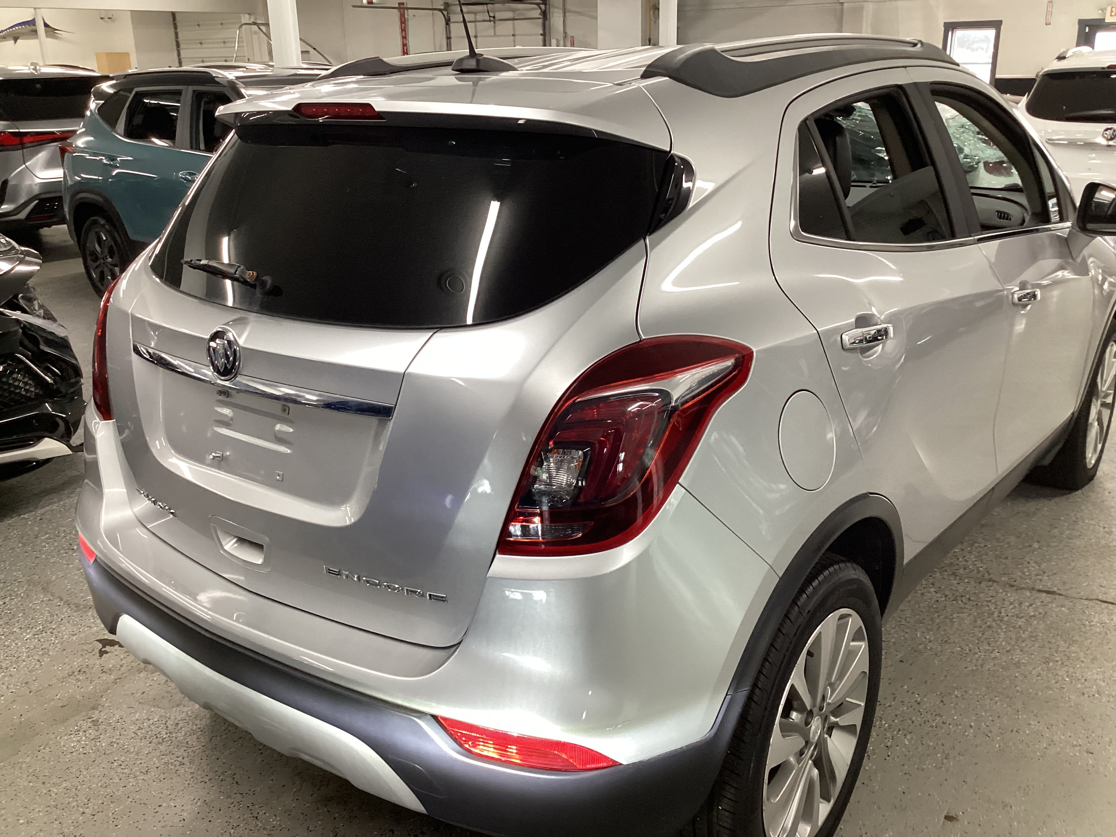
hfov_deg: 58.4
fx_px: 999
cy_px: 418
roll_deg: +0.1
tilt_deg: -20.8
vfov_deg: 45.4
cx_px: 558
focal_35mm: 31
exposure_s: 1/60
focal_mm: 3.3
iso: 200
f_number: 2.4
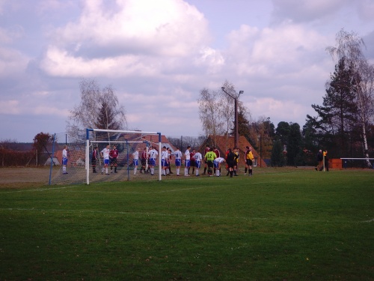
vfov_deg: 15.6
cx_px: 187
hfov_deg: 20.7
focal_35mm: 95
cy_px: 140
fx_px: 1026
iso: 80
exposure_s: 1/350
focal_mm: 16
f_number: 4.4
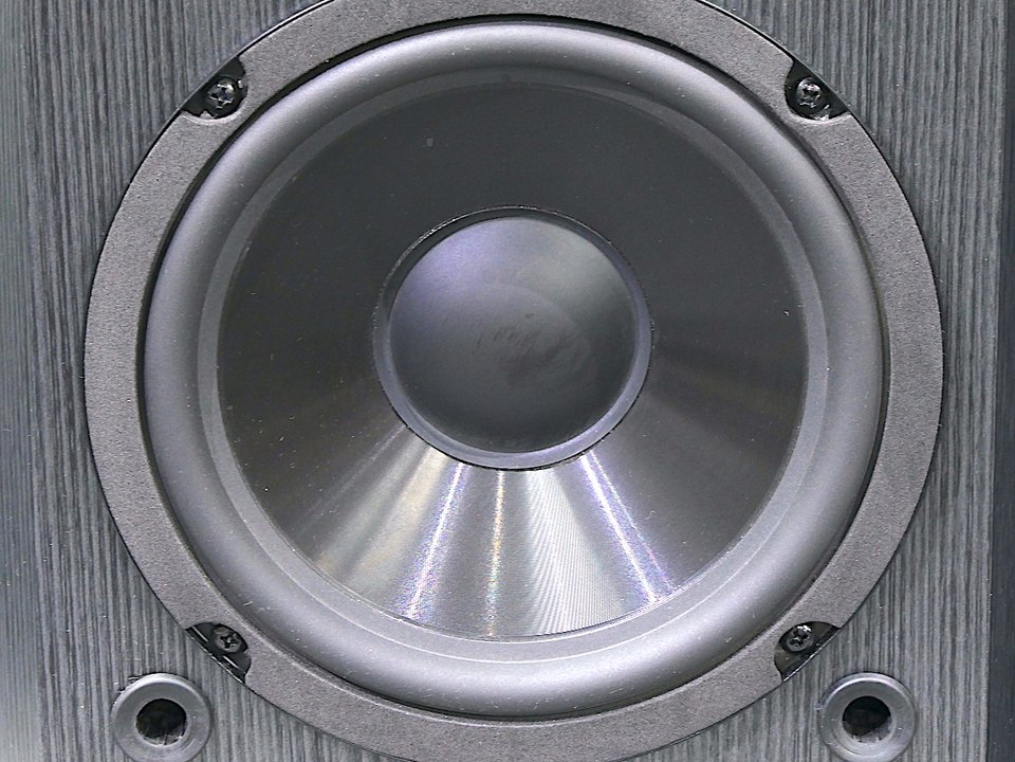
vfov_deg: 7.4
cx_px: 508
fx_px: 5864
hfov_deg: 9.9
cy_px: 381
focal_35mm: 200
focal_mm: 35.8
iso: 200
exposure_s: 1/1.3
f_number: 5.6
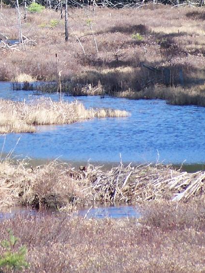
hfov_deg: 2.9
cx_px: -17
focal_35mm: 510
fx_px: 4022
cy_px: 12
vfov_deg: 3.9
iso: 80
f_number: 3.2
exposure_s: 1/400
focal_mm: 34.6
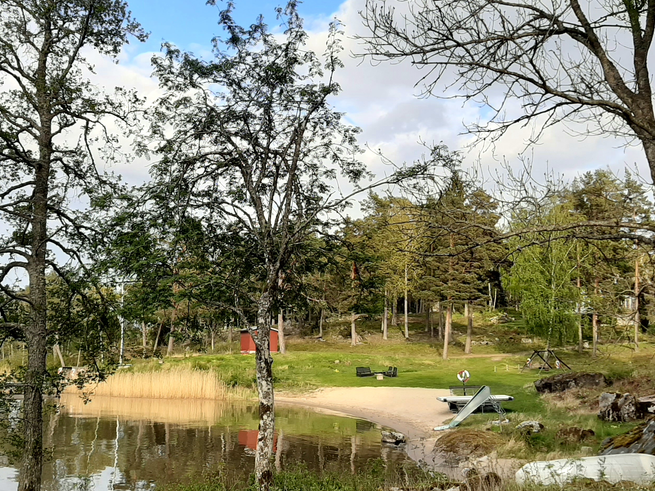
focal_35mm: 42
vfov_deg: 34.3
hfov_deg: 44.6
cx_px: 263
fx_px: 795
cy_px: 271
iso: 40
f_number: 1.7
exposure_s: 1/1111
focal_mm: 3.93
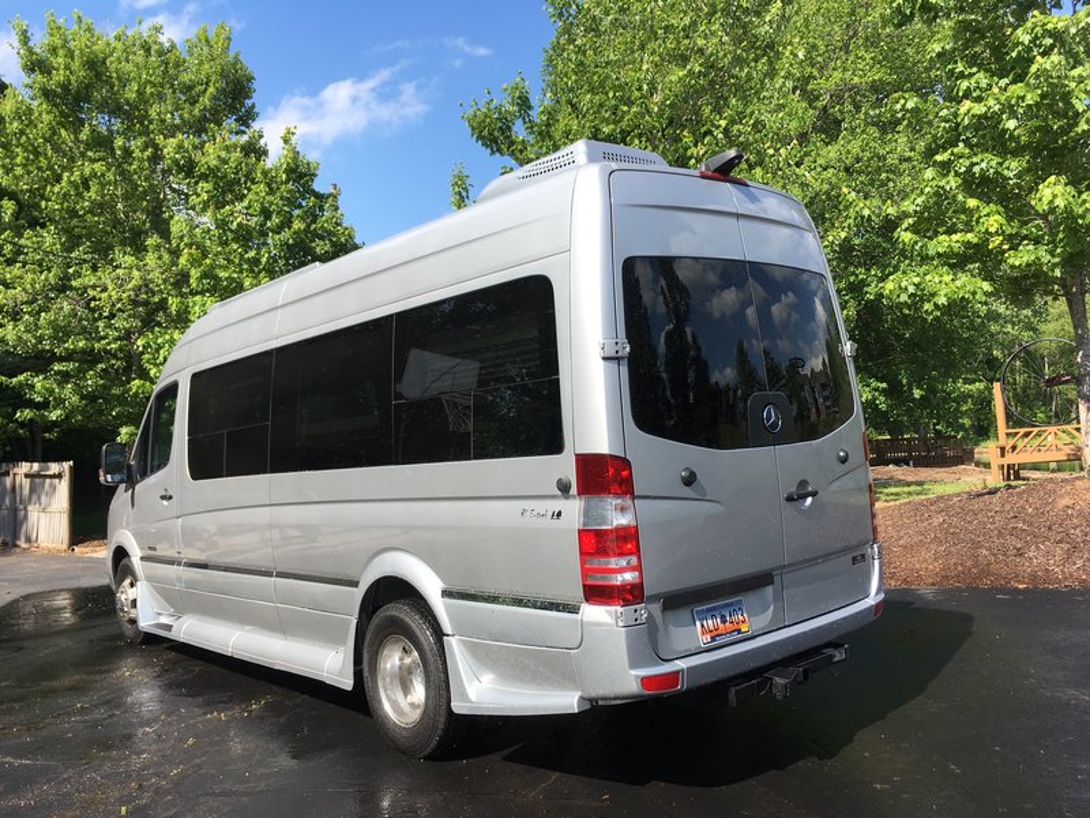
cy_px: 409
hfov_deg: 61.7
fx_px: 913
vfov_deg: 48.2
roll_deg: +3.0
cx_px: 545
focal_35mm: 29
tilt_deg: +2.7
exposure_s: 1/1012
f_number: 2.2
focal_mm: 4.15
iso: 25
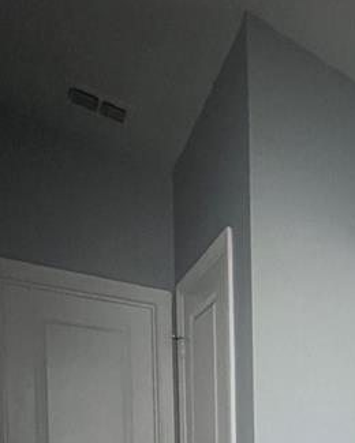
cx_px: 371
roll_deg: +0.6
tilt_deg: -1.1
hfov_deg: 40.9
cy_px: 455
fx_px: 394
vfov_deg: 47.4
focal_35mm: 30
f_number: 1.8
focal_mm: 1.57
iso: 1250
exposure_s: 1/36
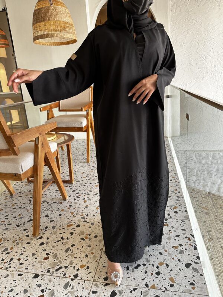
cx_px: 112
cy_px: 148
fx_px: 206
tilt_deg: -16.9
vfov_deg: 71.6
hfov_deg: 56.8
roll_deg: +4.4
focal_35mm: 24
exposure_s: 1/121
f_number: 1.78
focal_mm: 6.86
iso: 125
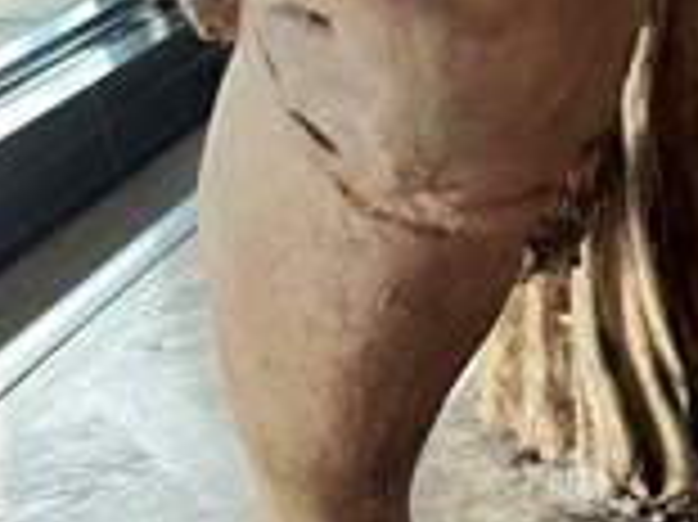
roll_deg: +0.5
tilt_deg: -38.7
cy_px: 835
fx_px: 1692
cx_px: 748
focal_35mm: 84
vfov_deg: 15.8
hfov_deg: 22.2
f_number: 1.6
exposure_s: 1/176
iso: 40
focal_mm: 5.1
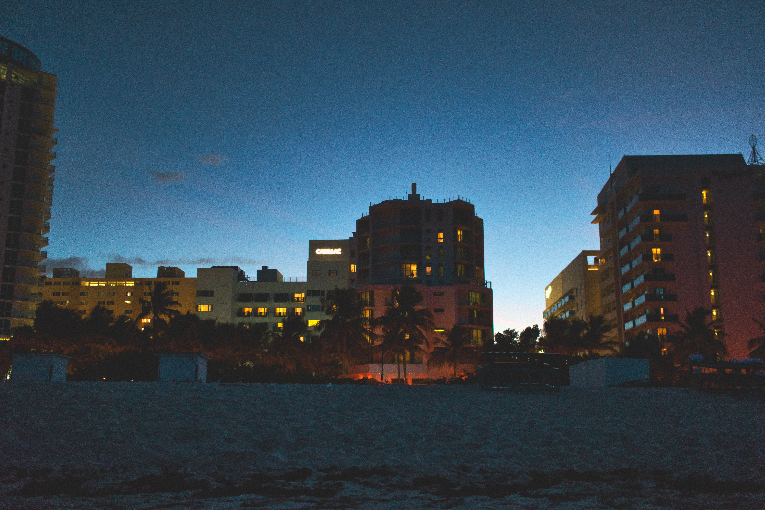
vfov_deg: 36.9
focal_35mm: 36
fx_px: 765
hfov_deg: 53.1
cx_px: 382
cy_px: 255
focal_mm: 24
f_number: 1.8
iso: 1600
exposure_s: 1/60
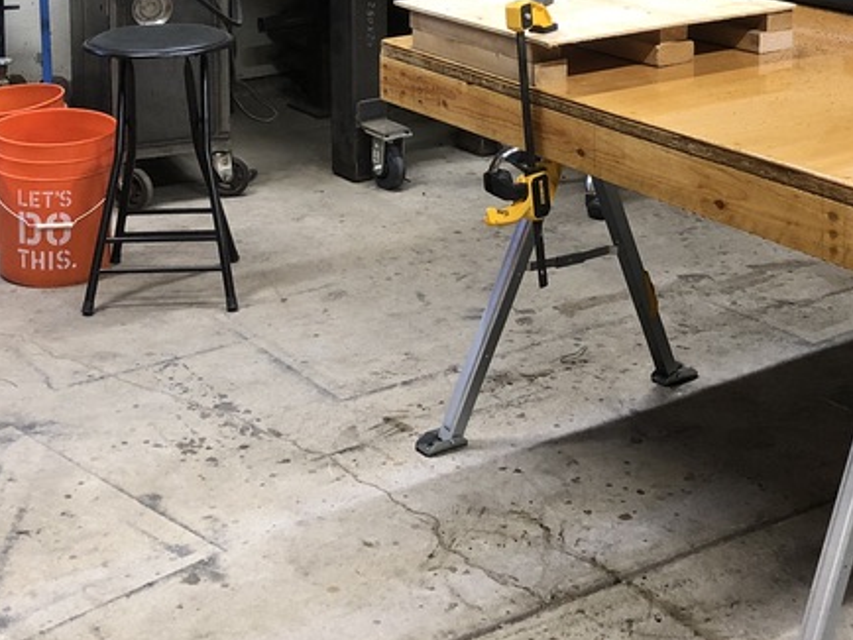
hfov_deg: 29.4
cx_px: 385
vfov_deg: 21.3
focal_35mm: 66
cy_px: -45
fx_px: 1627
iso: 40
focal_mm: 4
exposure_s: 1/30
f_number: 1.8
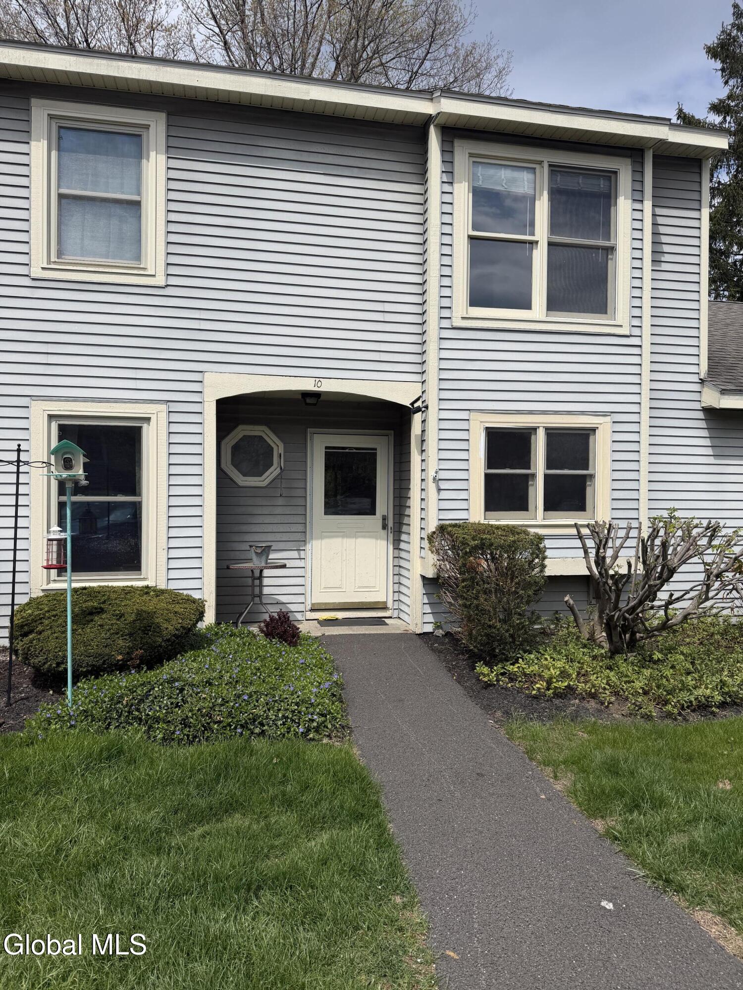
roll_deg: -1.0
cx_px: 372
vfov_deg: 71.6
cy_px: 495
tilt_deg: +1.1
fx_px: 687
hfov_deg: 56.8
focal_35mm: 24
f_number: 1.78
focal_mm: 6.76
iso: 80
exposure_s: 1/8130
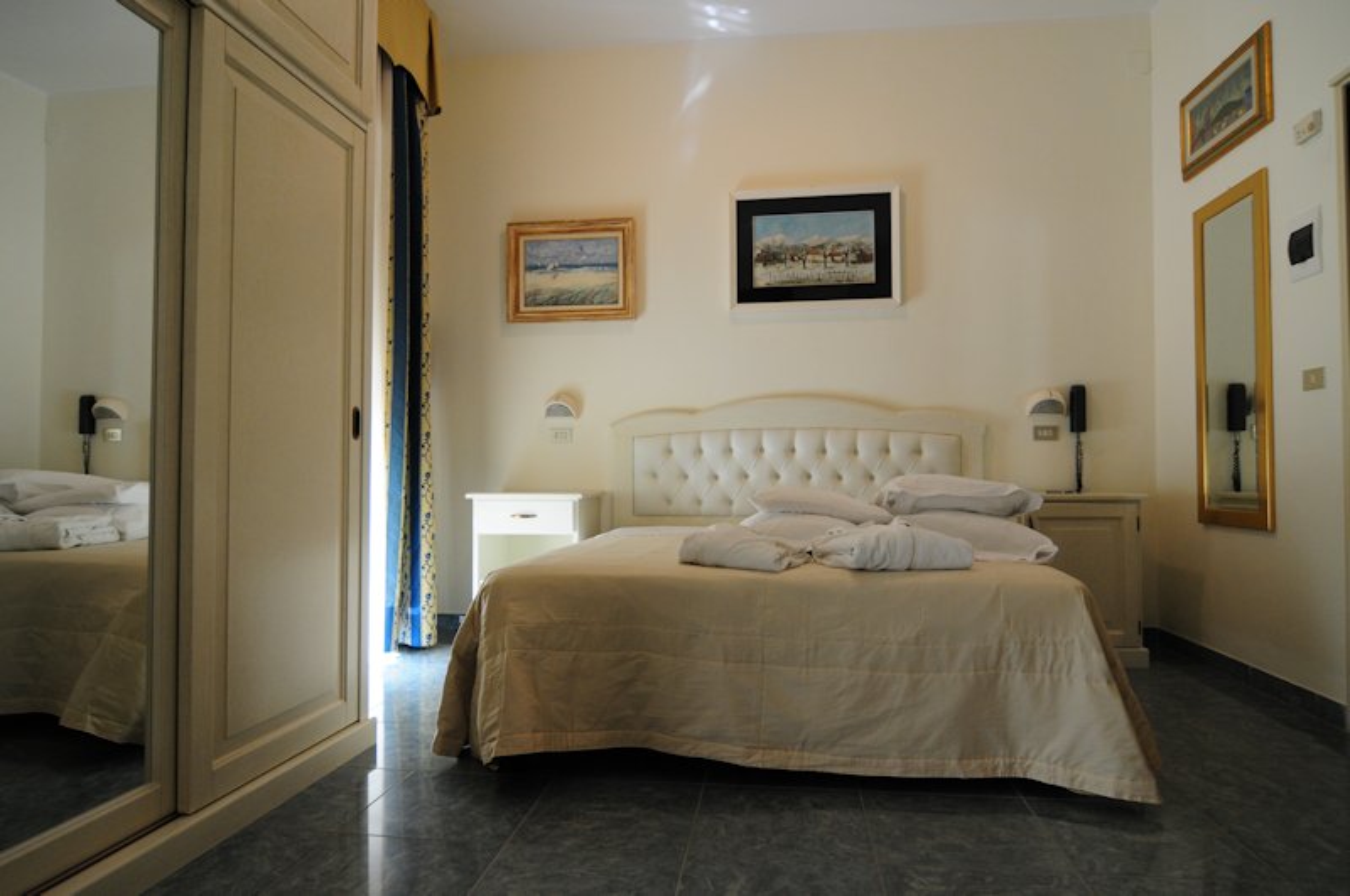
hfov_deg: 81.3
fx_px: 786
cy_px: 448
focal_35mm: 21
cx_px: 675
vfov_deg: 59.3
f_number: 4
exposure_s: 1/60
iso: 640
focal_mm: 14
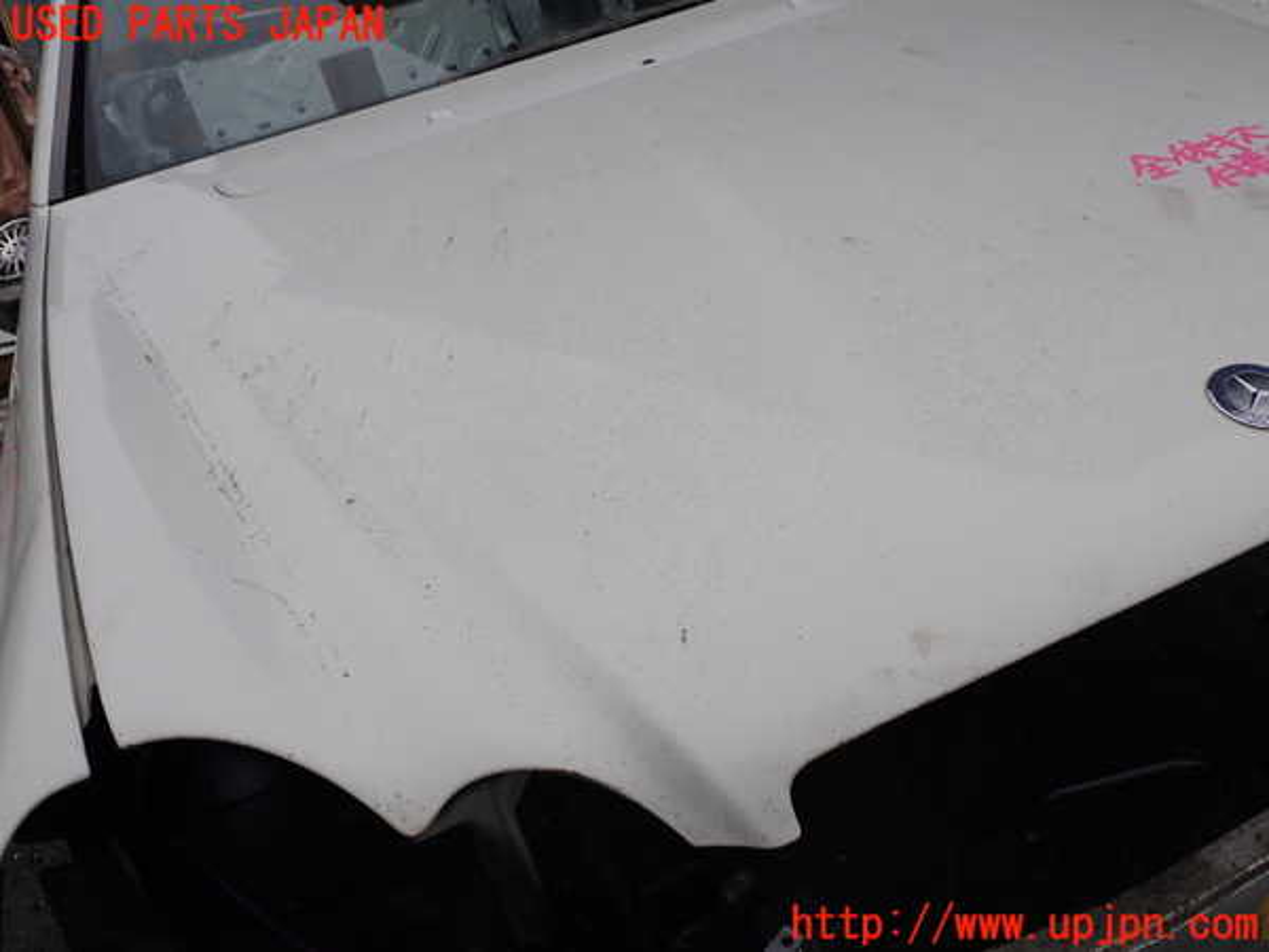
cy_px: 476
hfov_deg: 60.0
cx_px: 634
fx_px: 1100
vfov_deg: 46.8
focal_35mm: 30
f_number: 3.2
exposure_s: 1/500
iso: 100
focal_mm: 5.4
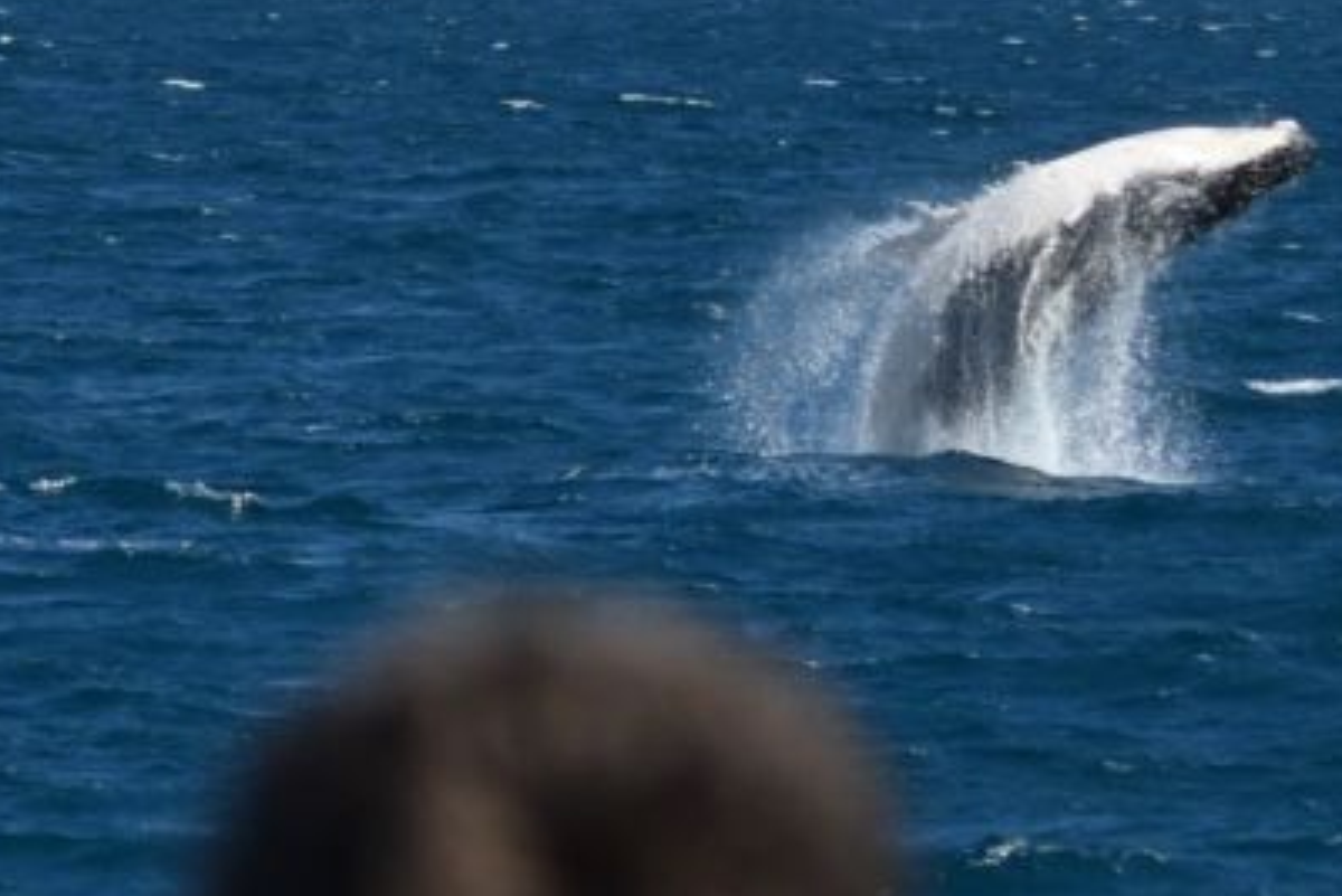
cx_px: 929
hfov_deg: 8.6
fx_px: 8949
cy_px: 639
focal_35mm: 240
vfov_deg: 5.7
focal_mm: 120
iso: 640
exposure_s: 1/8000
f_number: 5
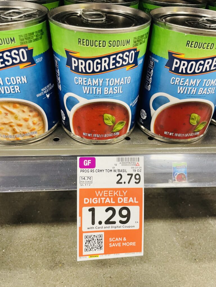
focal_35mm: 26
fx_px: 216
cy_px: 144
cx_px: 108
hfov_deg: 53.1
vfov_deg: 67.3
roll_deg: -1.3
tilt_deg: -41.7
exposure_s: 1/60
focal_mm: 4.2
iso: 200
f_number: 1.6
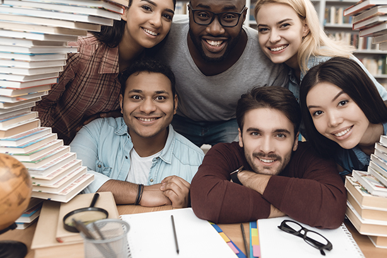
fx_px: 323
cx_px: 207
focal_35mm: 30
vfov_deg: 43.4
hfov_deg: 61.8
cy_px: 102
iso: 250
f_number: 2.5
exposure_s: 1/160
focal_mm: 24
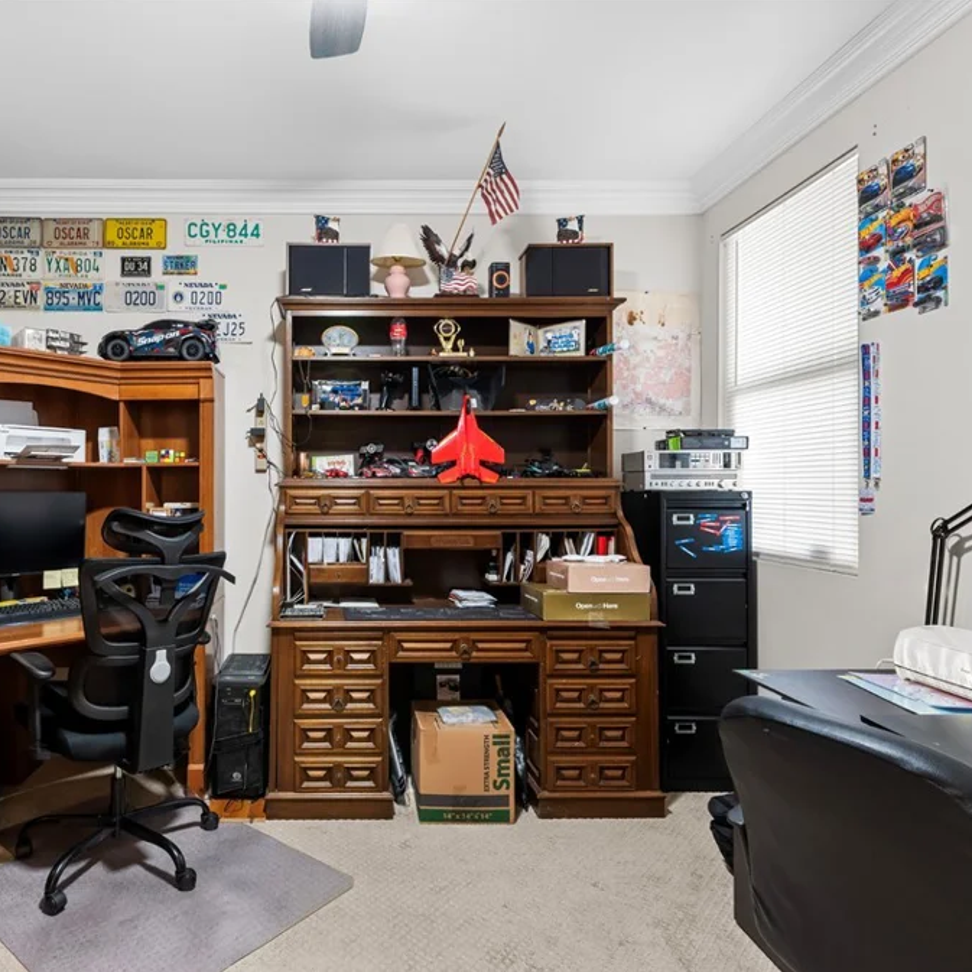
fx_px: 699
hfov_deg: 68.1
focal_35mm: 22
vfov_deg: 69.6
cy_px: 490
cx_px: 339
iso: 400
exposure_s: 1/1.67
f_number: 8
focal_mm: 17
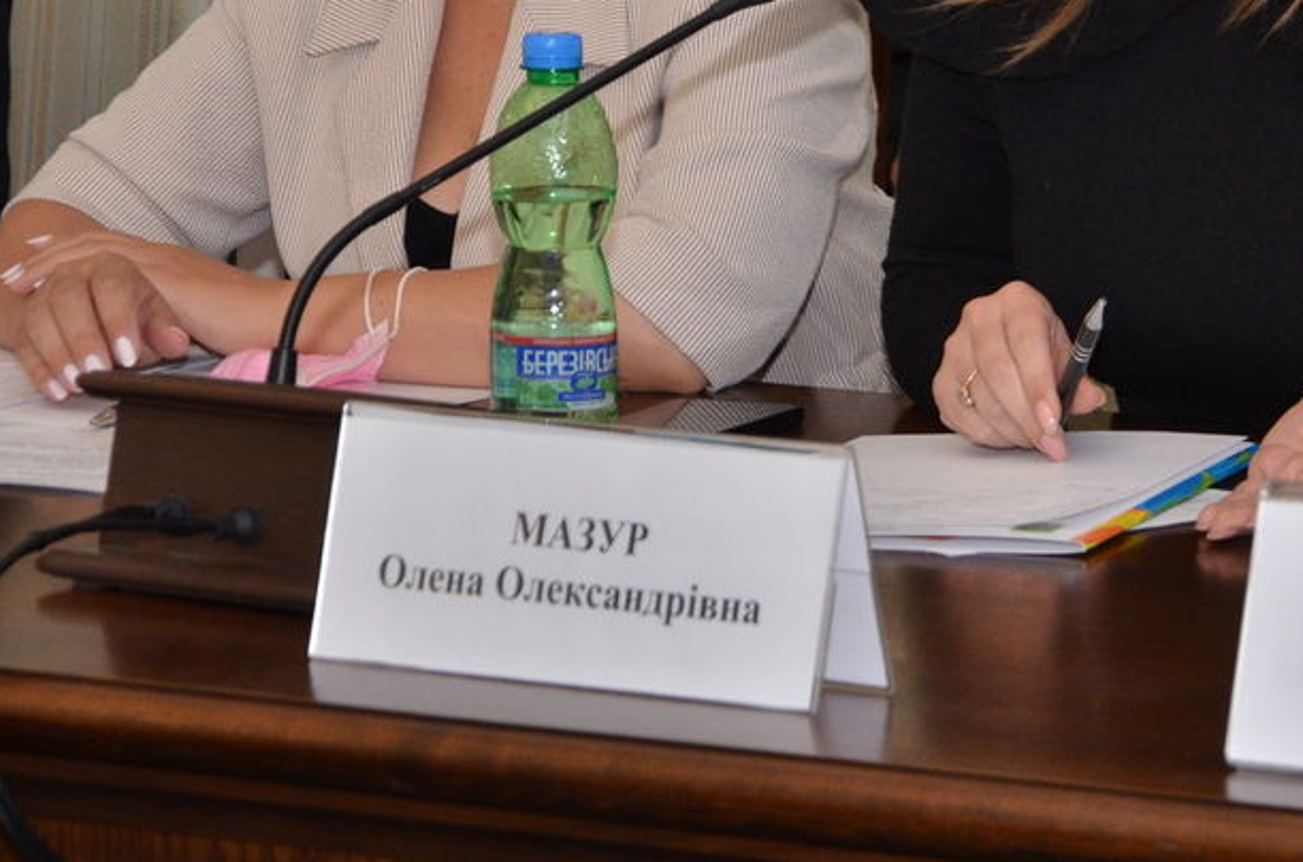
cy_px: -78
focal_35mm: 227
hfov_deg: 9.0
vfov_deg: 6.0
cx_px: 1361
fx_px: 8195
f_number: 5.3
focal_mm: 66
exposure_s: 1/250
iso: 800
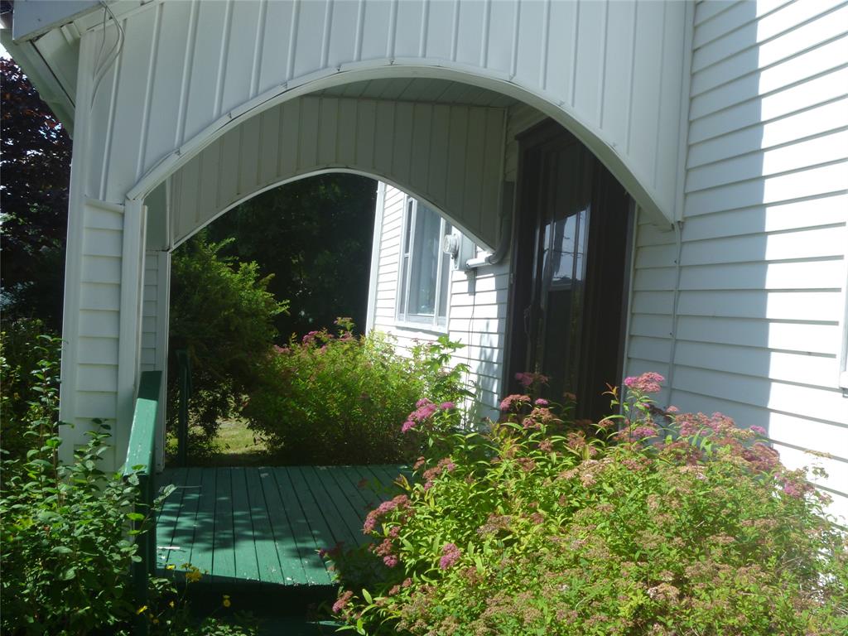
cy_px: 318
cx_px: 424
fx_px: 857
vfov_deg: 40.7
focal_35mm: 35
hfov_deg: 52.6
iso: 80
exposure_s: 1/160
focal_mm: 6.3
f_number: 5.6
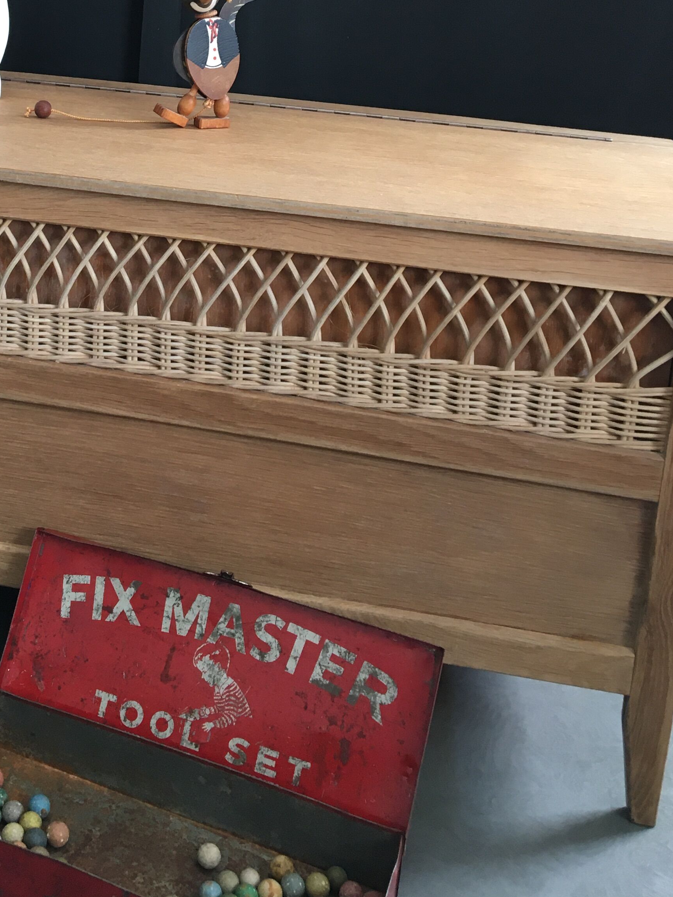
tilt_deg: -10.7
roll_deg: -2.2
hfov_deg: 28.1
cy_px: 111
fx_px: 1322
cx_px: 150
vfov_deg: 35.5
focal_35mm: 51
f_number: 2.2
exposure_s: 1/33
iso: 100
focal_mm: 4.15
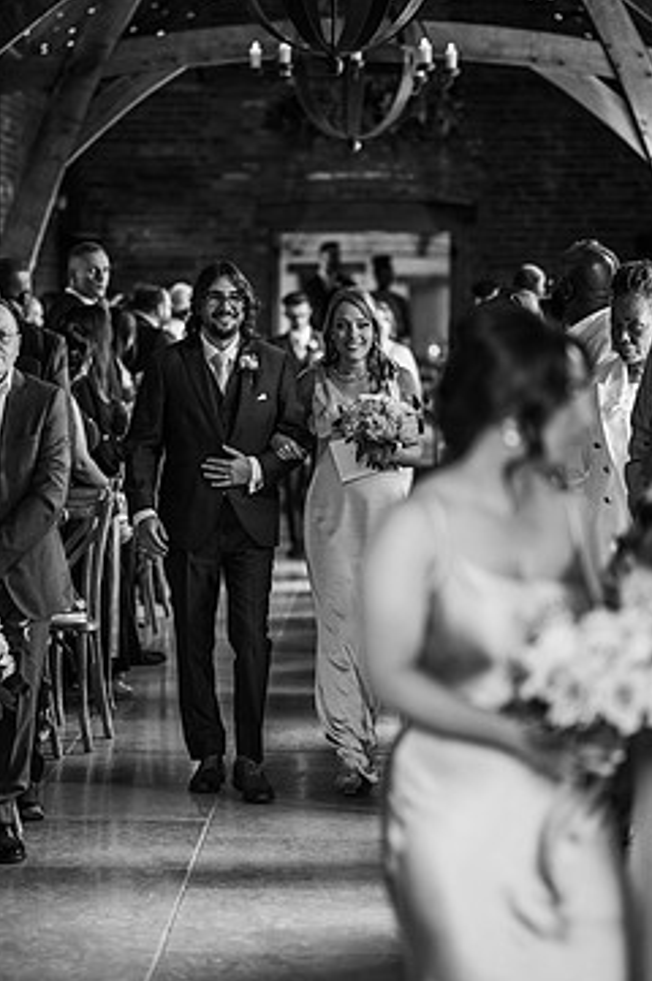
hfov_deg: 12.9
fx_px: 2885
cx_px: 297
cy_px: 470
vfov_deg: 19.3
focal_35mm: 106
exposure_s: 1/200
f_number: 1.8
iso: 360
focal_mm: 85
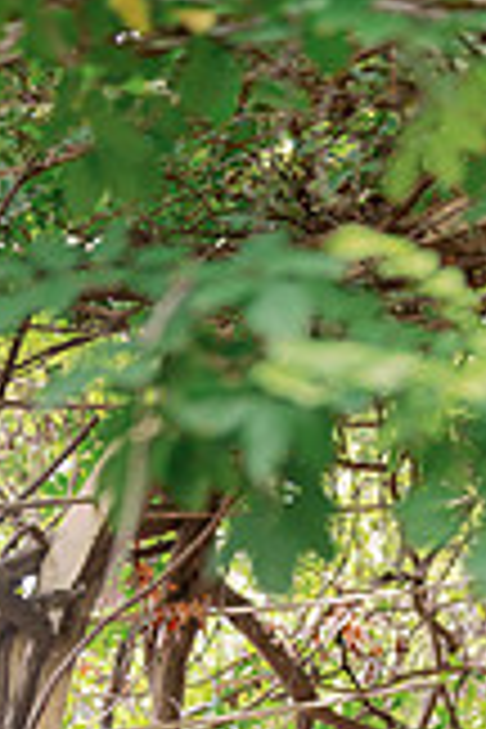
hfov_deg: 9.8
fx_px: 2815
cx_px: 457
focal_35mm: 139
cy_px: 922
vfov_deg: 14.2
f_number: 2
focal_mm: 50
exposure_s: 1/60
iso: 64
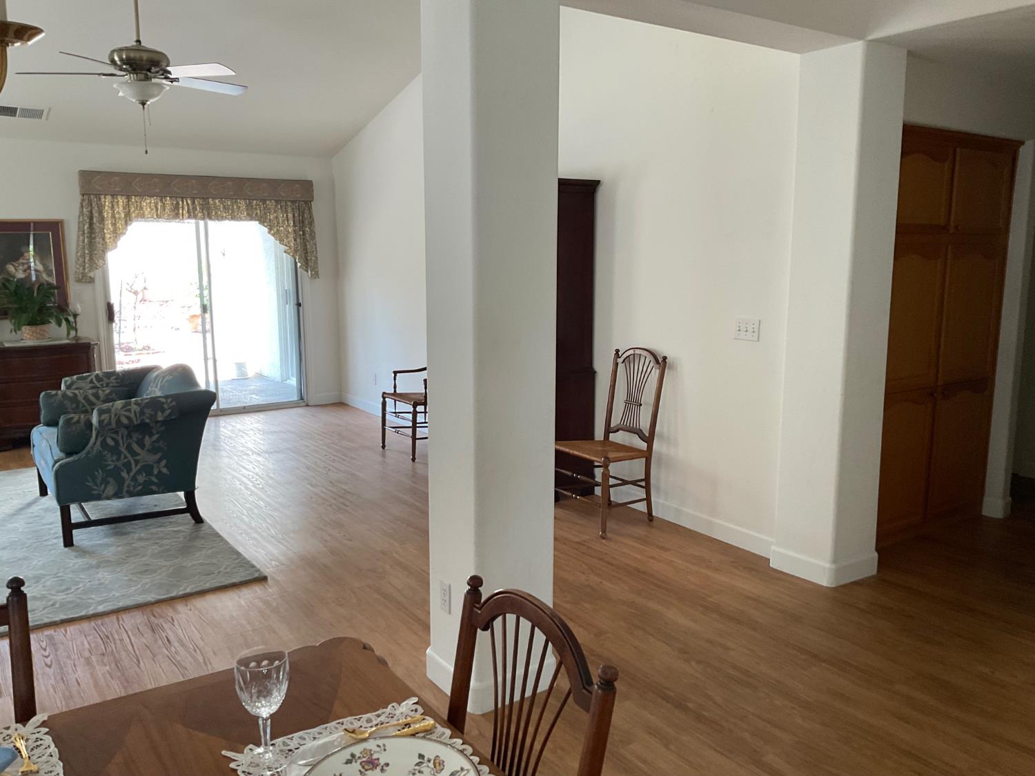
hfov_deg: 61.7
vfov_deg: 48.2
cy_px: 388
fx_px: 867
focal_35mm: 29
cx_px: 518
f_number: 1.8
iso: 64
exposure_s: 1/60
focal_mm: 3
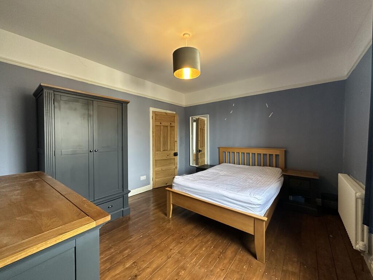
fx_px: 151
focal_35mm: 14
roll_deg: +0.8
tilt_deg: -0.7
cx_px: 186
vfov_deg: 85.7
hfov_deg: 102.1
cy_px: 140
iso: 320
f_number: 2.2
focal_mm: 2.22
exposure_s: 1/82
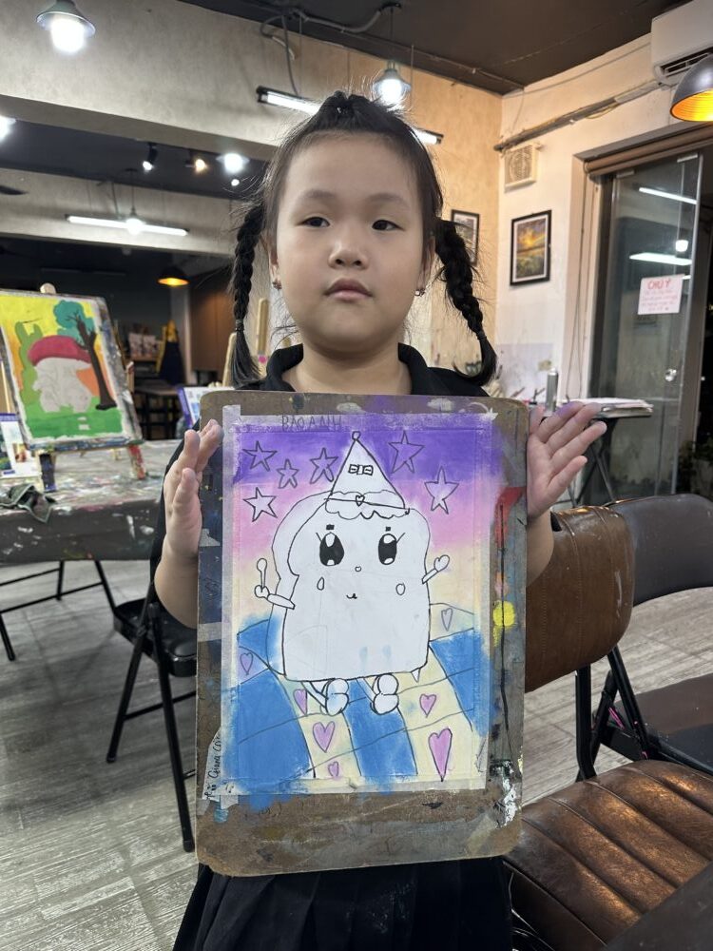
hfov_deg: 56.8
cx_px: 356
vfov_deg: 71.6
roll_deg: -1.3
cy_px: 476
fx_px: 659
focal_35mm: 24
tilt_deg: -9.3
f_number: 1.78
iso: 200
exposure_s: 1/100
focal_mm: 6.86
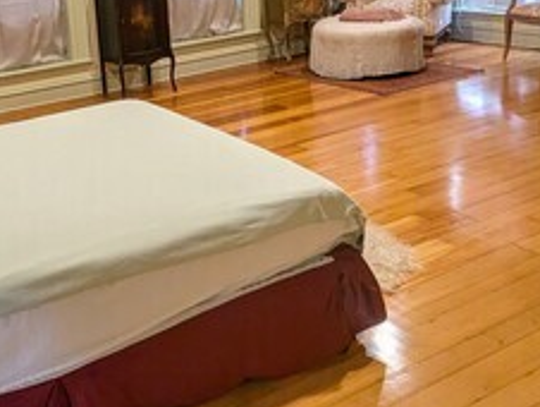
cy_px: 86
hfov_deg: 39.3
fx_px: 734
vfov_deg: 30.3
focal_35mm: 47
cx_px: 134
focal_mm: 2.35
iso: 228
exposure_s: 1/40
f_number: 2.2
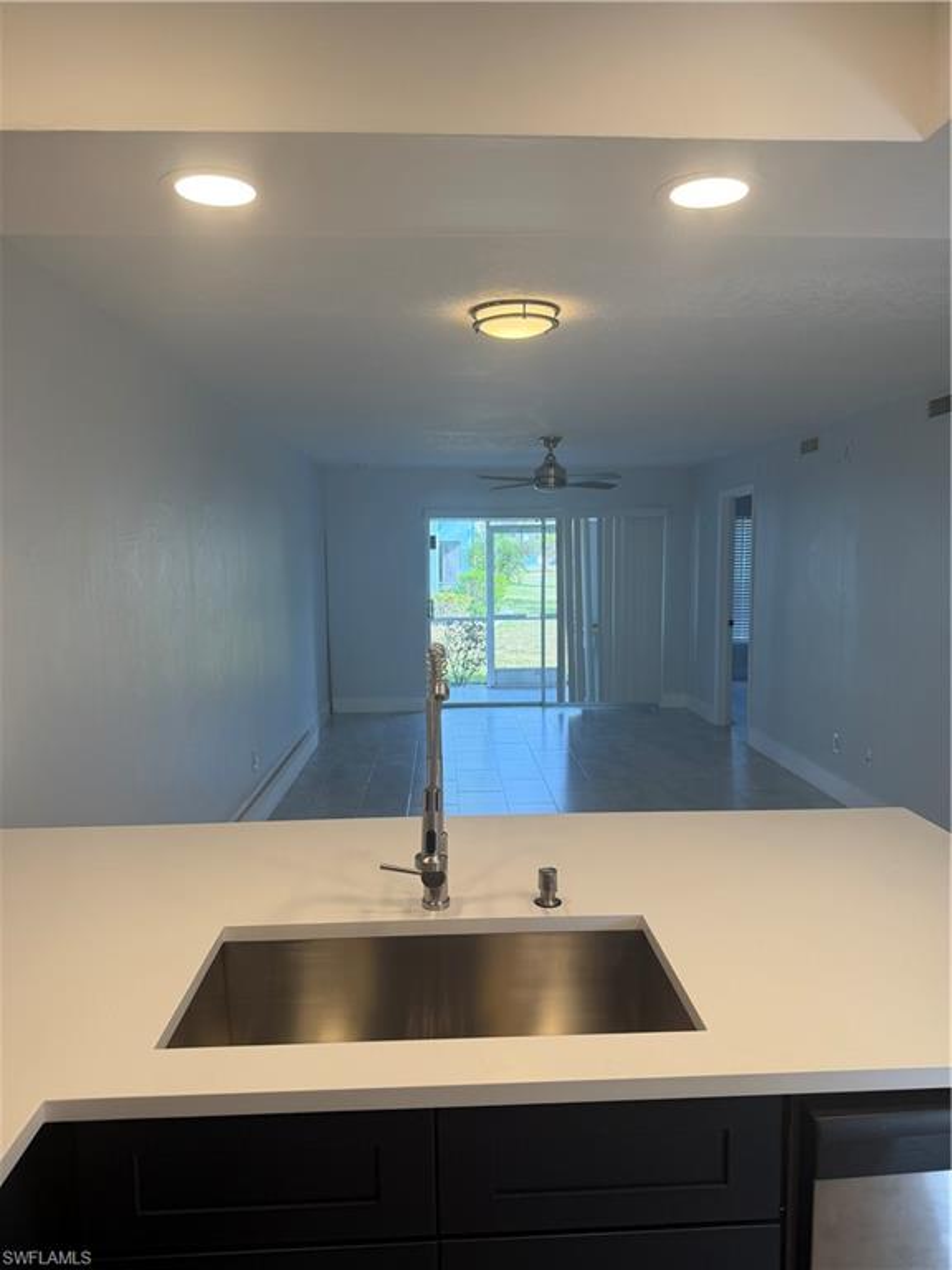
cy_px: 635
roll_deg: -0.3
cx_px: 476
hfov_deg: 56.8
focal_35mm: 24
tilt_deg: -3.2
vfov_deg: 71.6
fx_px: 880
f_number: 1.78
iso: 100
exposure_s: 1/184
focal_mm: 6.76
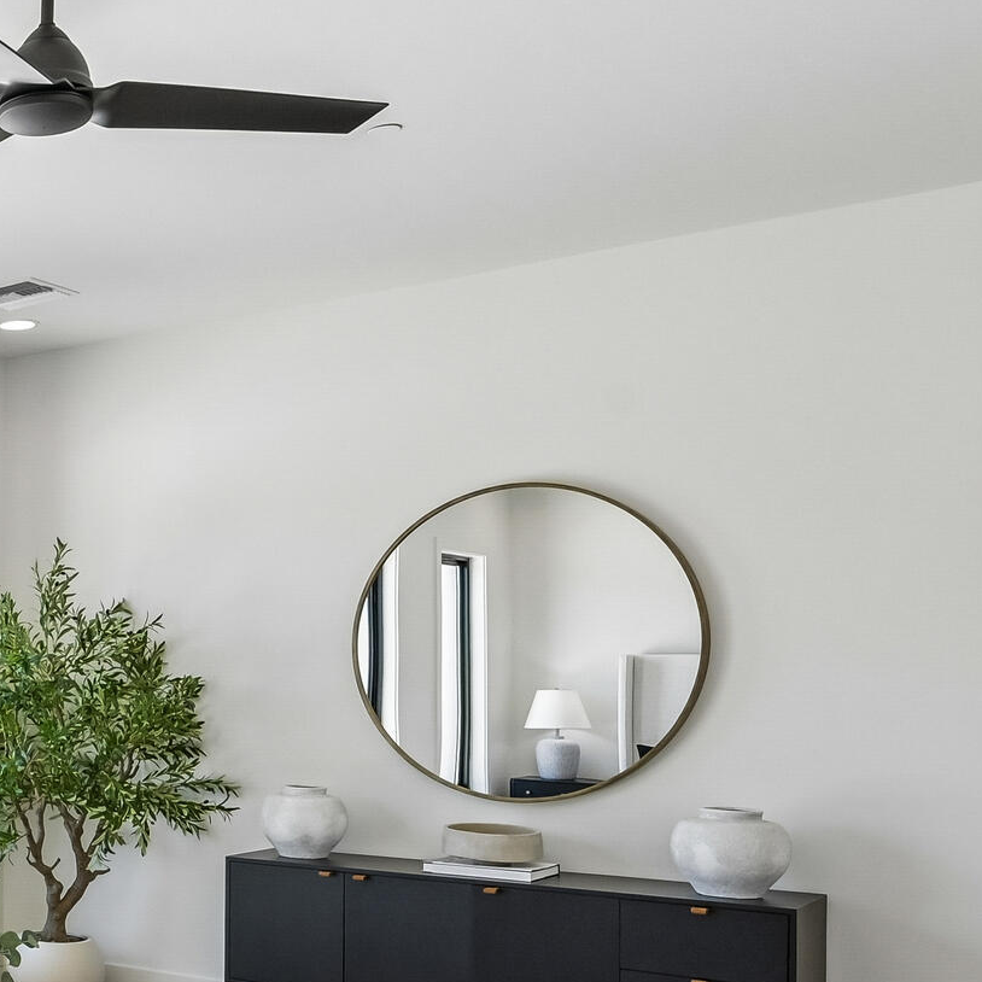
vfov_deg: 35.4
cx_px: -350
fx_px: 1508
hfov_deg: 28.4
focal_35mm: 47
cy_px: 720
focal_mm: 15
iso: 640
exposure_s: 1/640
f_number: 8
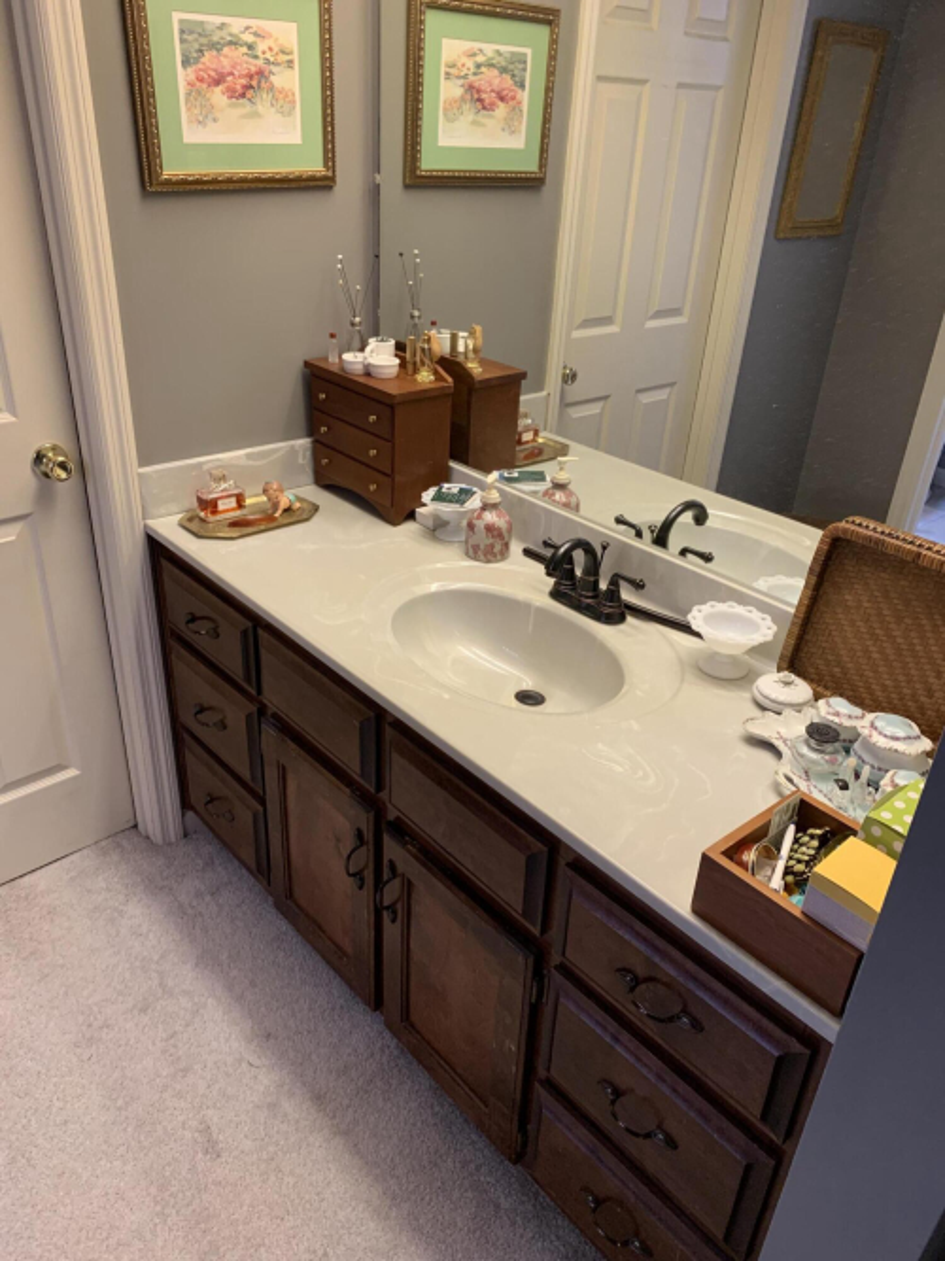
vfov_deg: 67.3
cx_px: 472
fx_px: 947
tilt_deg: -28.8
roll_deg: -2.7
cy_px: 630
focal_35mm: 26
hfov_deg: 53.0
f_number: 1.8
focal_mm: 4.25
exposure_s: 1/60
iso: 160
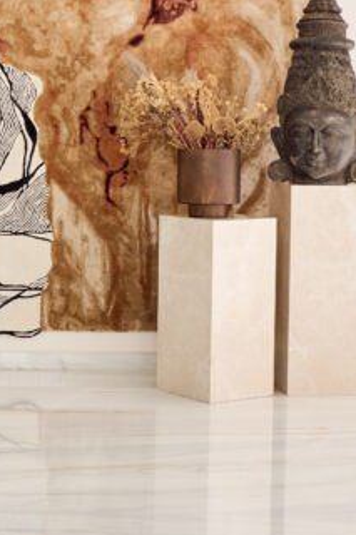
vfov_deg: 21.0
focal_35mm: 96
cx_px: -130
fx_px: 1430
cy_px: 132
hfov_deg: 13.6
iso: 250
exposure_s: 1/5
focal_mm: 30.1
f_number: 9
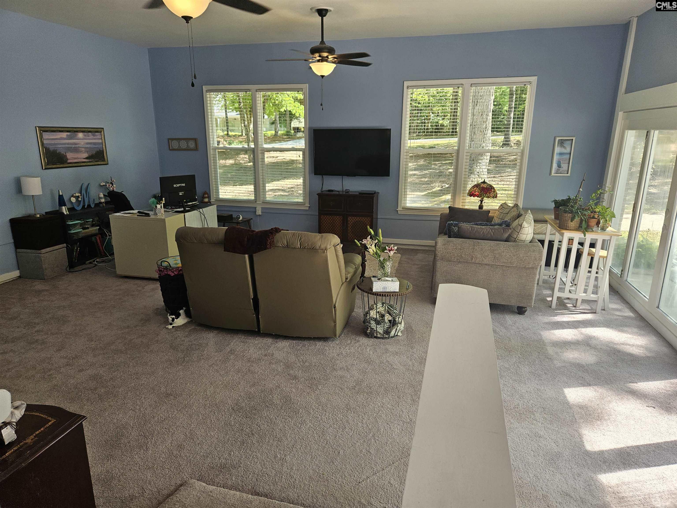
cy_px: 254
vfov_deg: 58.9
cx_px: 338
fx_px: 450
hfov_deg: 73.9
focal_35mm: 23
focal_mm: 5.4
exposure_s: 1/120
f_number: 1.8
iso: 64
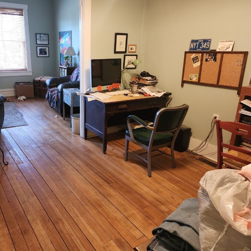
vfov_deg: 57.3
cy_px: 125
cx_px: 95
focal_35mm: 28
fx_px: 230
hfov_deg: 56.6
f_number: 1.8
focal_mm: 6.4
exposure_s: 1/40
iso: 500
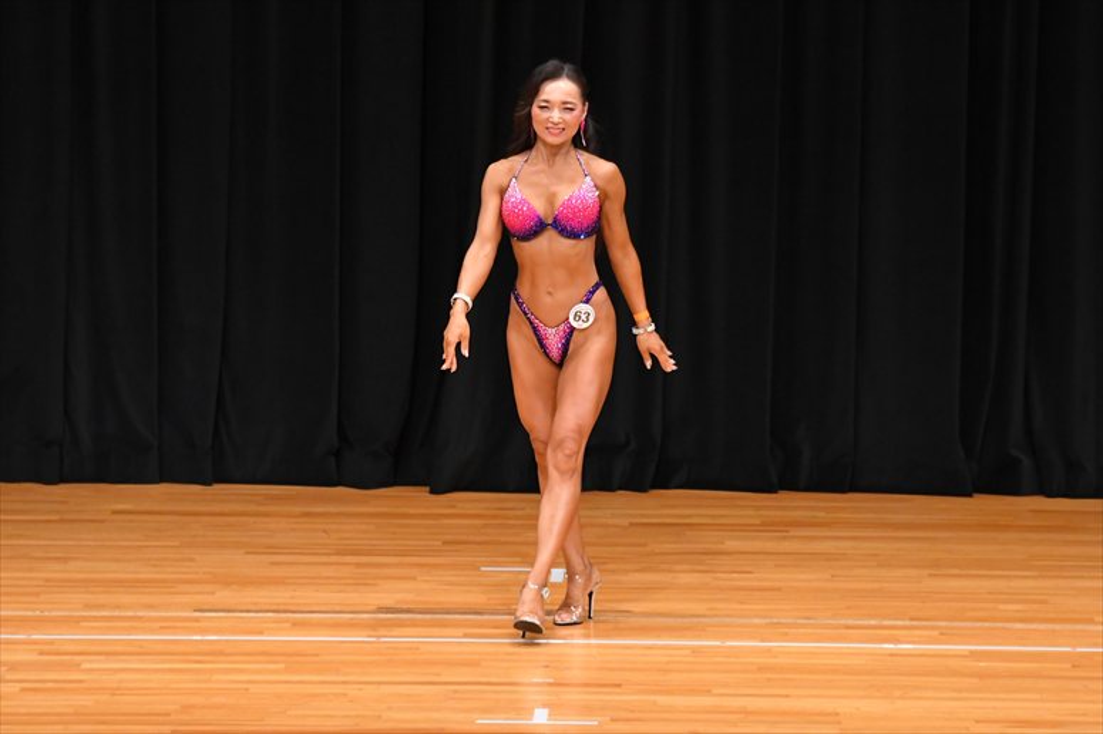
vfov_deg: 5.1
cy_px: 367
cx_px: 552
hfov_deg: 7.6
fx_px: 8269
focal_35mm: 270
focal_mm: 180
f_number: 5.6
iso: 4000
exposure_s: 1/400
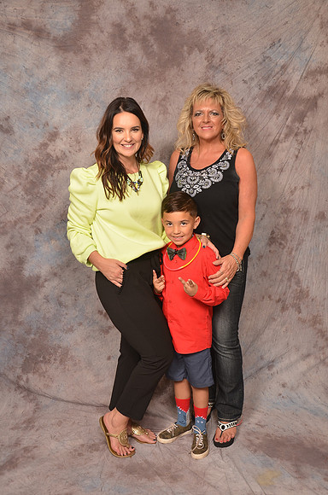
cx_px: 164
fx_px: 515
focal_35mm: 38
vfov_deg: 51.4
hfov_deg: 35.3
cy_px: 248
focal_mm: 25
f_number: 5.6
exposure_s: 1/60
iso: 200
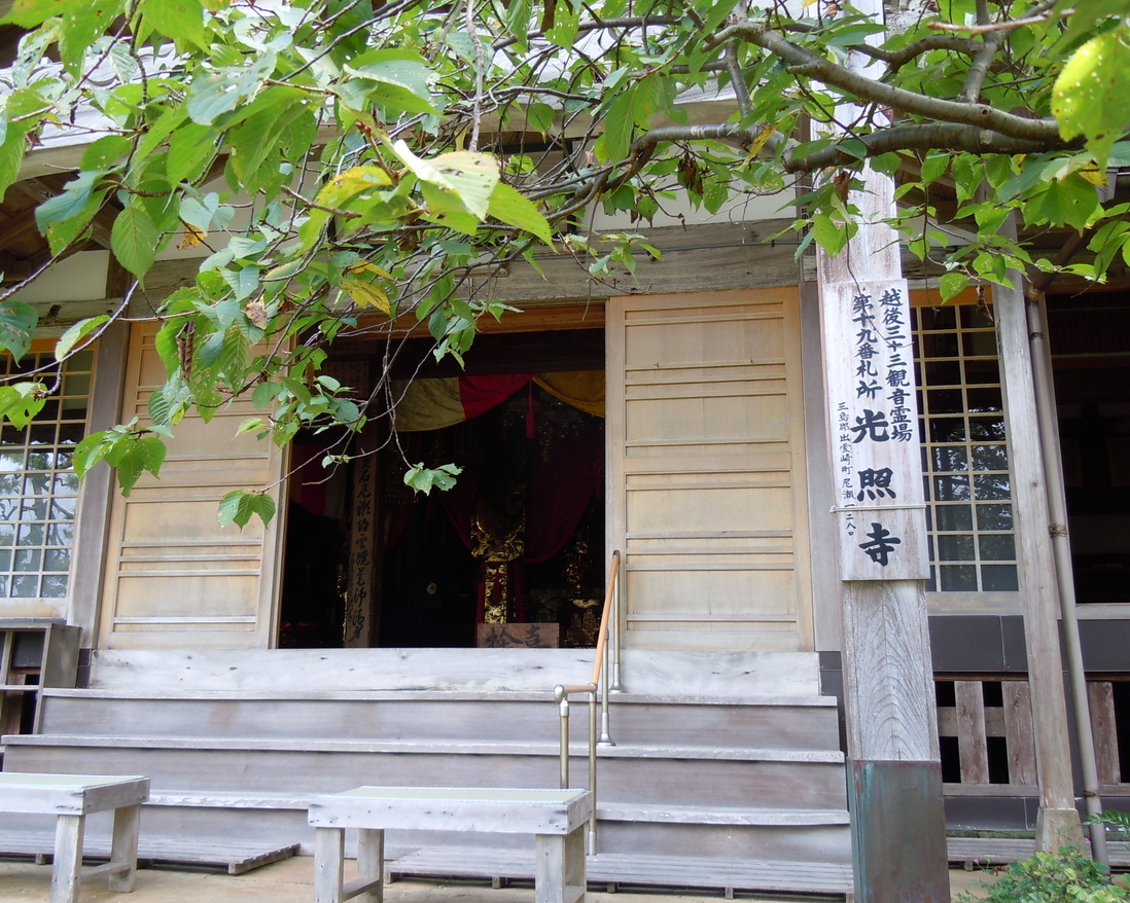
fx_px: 1070
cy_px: 442
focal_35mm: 32
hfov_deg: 55.6
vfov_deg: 45.8
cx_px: 529
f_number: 3.5
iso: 100
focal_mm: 5.4
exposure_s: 1/60
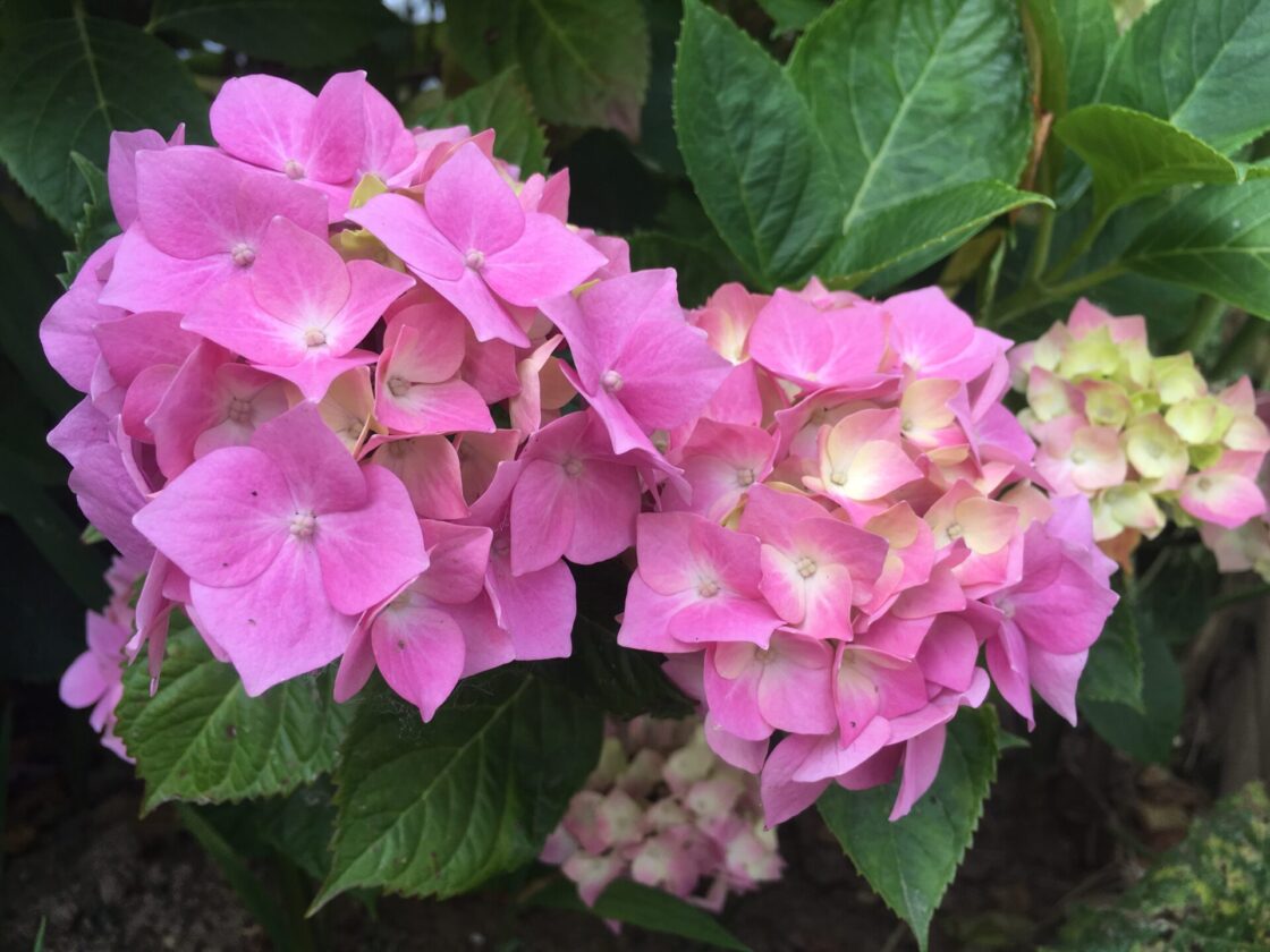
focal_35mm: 29
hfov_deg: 61.7
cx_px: 635
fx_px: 1064
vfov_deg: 48.2
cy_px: 476
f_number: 2.2
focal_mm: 4.15
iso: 25
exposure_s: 1/194
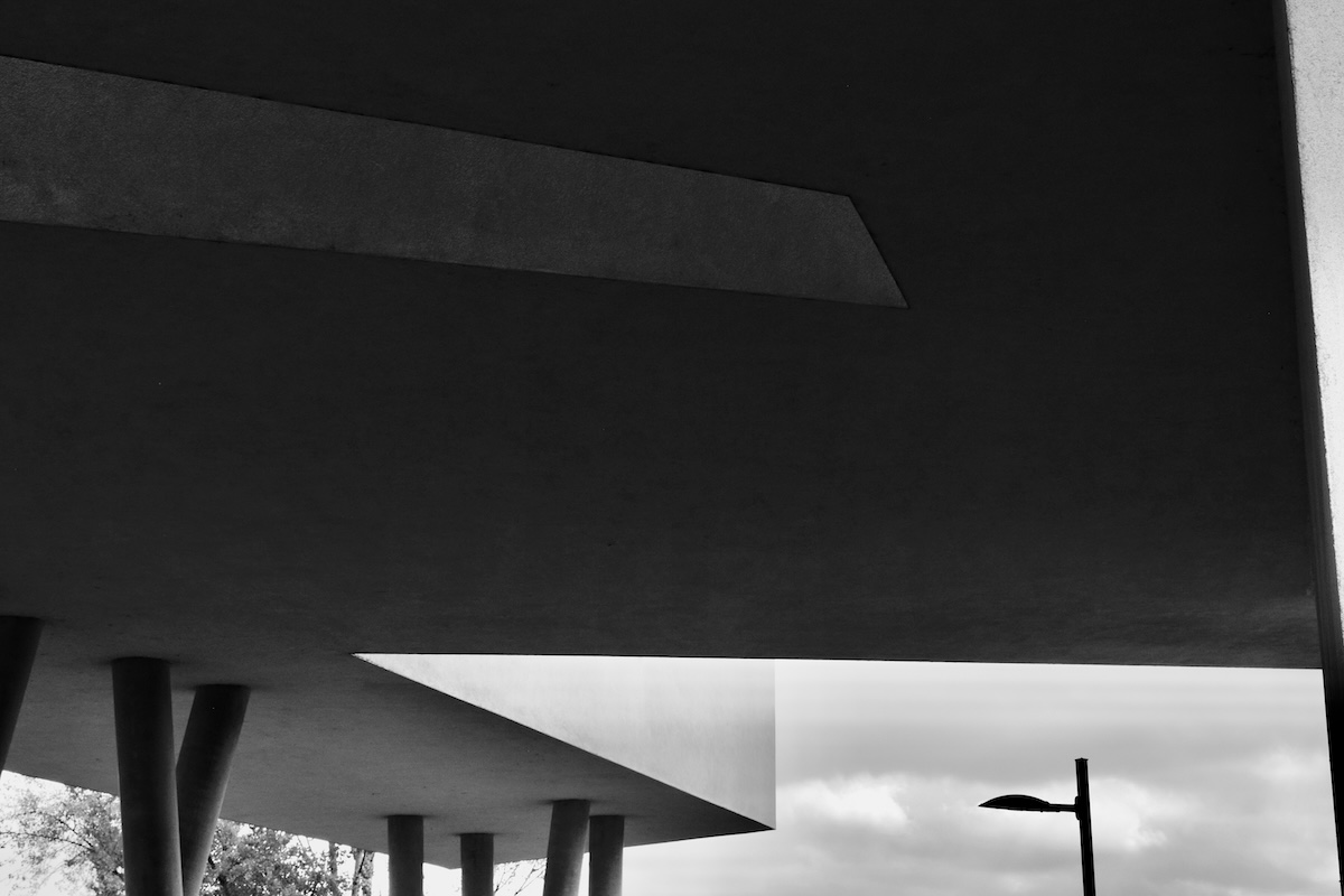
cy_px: 448
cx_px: 672
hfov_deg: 31.9
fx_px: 2352
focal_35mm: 63
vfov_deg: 21.6
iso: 400
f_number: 10
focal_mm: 42
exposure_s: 1/250
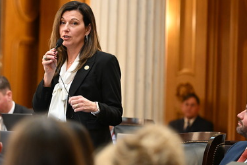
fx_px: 2086
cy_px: 88
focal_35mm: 304
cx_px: 65
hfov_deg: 6.8
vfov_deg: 4.5
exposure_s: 1/125
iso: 8000
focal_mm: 200
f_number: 5
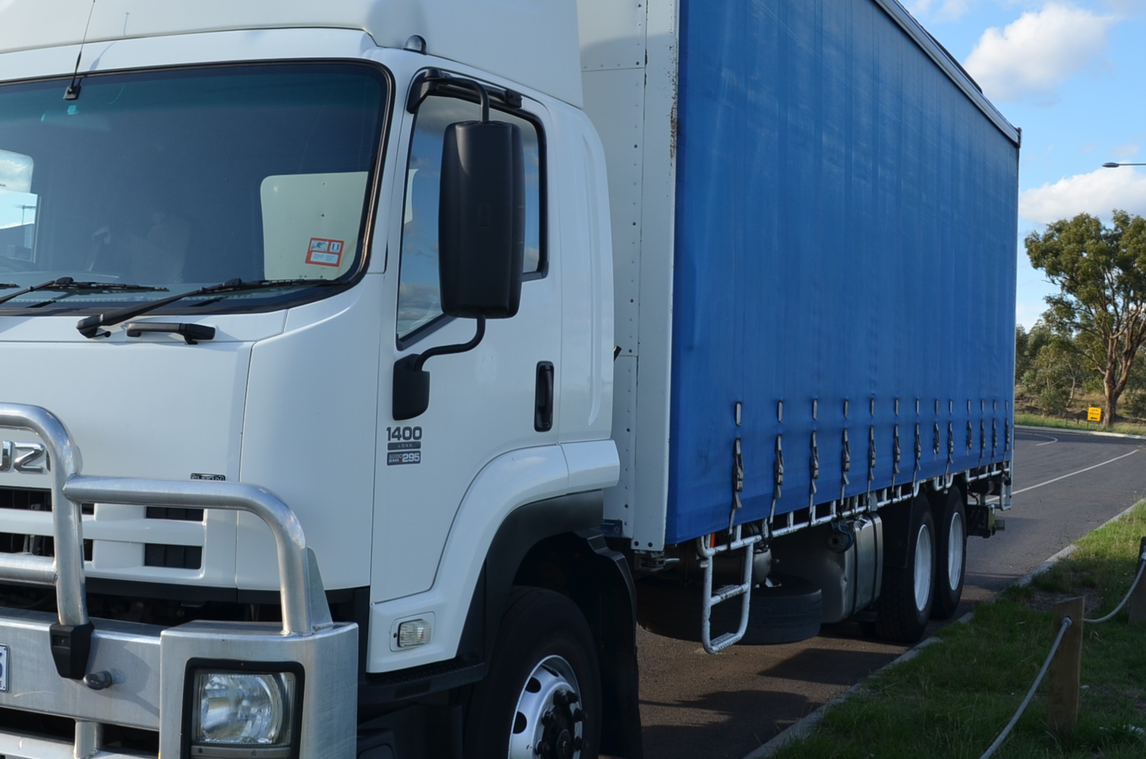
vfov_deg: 28.5
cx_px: 509
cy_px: 323
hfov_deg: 41.9
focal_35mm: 47
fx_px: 1493
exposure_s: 1/250
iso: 200
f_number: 8
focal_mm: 20
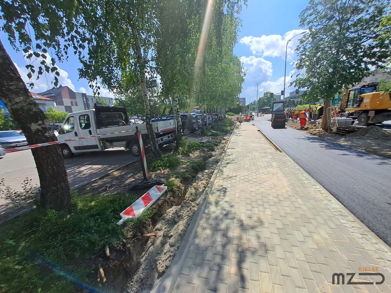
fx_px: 147
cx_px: 196
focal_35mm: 13
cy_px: 146
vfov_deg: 89.9
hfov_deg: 106.2
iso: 40
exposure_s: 1/2525
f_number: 2.2
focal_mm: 1.42
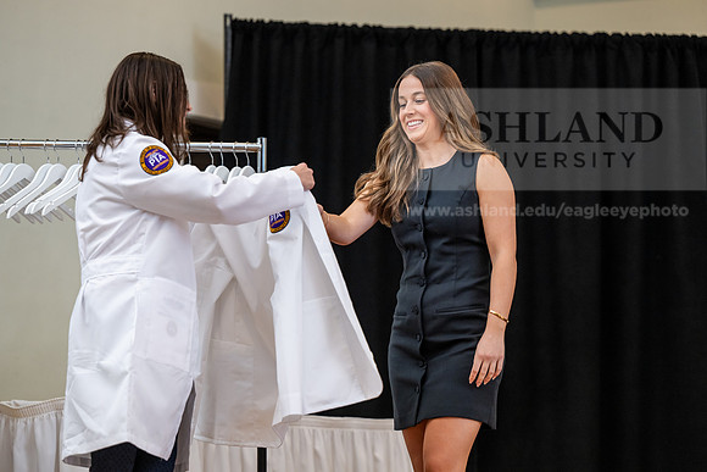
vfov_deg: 11.0
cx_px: 354
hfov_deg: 16.4
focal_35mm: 125
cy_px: 236
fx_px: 2455
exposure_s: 1/200
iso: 1600
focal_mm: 125
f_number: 3.5
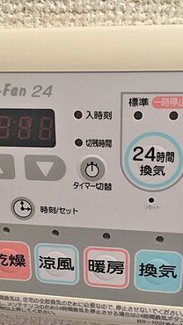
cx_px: 91
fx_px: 354
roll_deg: -1.1
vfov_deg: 49.2
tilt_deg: -20.4
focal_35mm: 41
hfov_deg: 29.0
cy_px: 191
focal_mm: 4.15
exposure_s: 1/33
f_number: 2.2
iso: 64
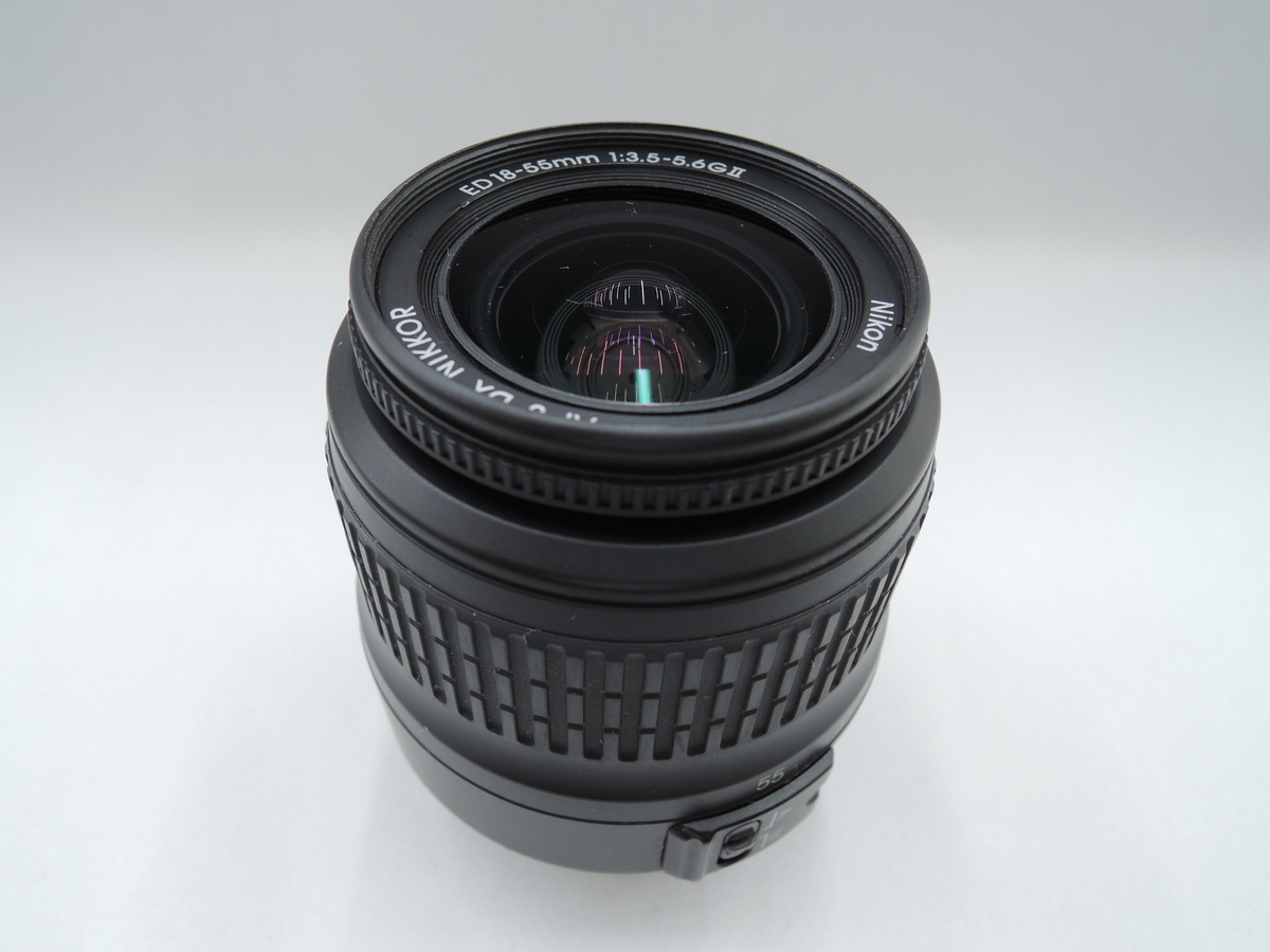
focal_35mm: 24
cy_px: 476
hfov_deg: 71.6
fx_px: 881
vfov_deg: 56.8
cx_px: 635
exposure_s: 1/30
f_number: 2.8
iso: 110
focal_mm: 5.1
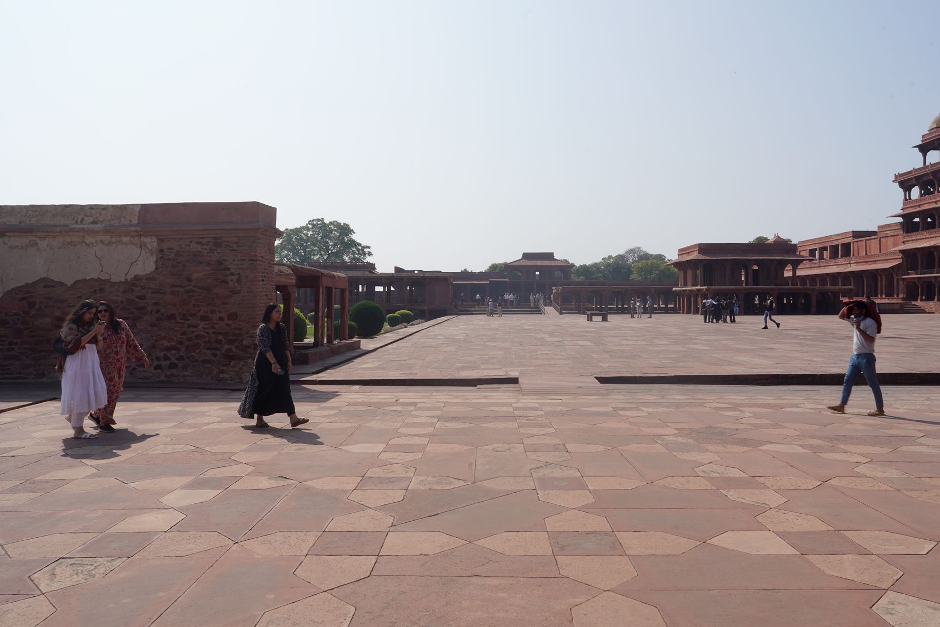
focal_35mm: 27
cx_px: 486
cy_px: 281
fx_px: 705
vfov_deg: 47.9
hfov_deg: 67.4
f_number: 20
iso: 100
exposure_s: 1/100
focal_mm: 24
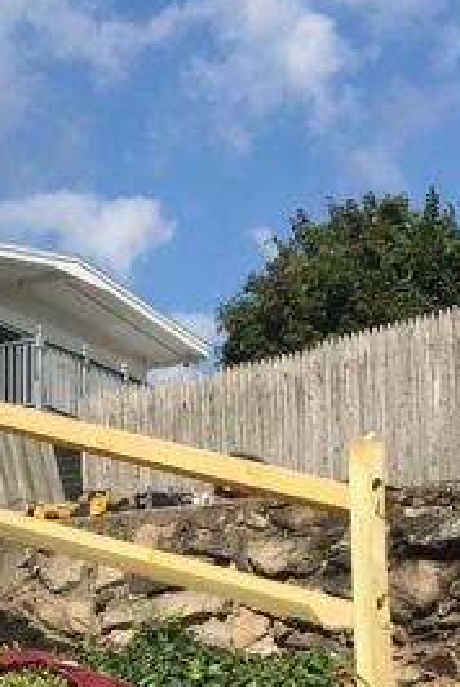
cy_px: 832
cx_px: -176
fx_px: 2217
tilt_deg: +1.0
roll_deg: +0.1
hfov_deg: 11.5
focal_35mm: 116
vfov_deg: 16.8
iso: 25
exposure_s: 1/1748
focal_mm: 4.15
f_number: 2.2
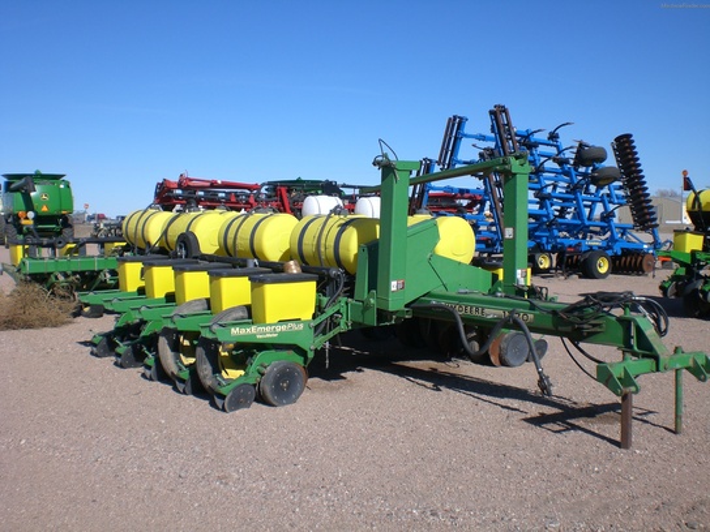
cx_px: 355
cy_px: 266
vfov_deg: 37.7
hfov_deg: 49.0
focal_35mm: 38
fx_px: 779
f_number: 4.4
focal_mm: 6.3
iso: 50
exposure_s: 1/800
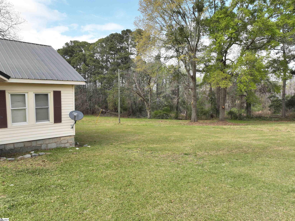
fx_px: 204
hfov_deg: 71.6
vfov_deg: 56.8
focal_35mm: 24
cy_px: 110
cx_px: 148
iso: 190
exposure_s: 1/160
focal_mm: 12.29
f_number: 2.8
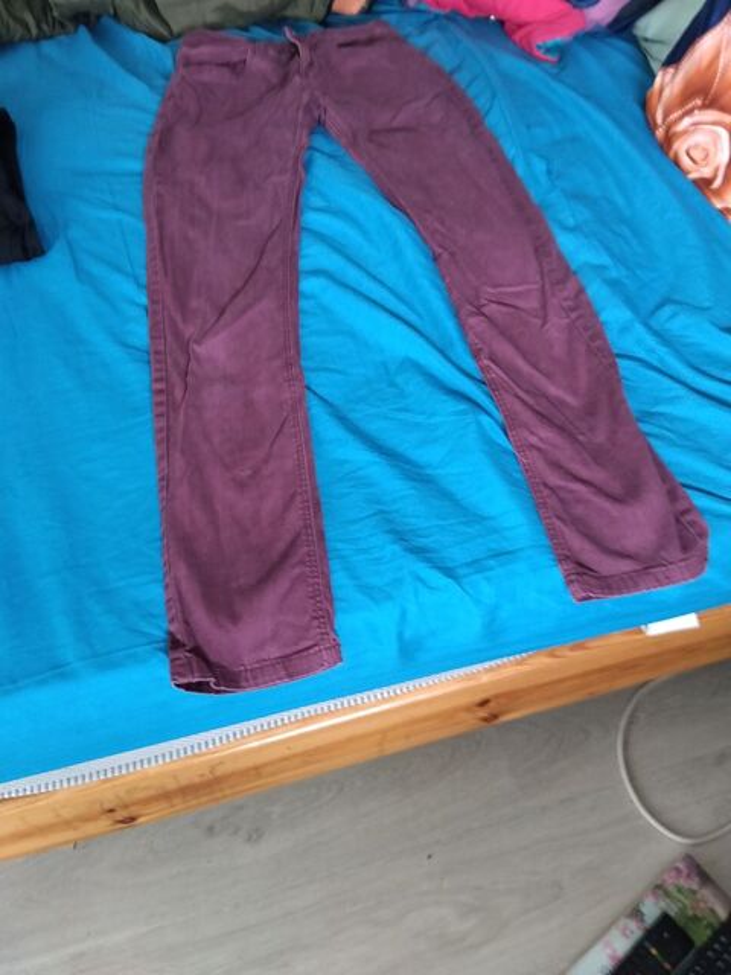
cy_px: 488
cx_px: 366
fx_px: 817
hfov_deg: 48.2
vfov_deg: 61.7
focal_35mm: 29
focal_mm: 3.96
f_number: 1.8
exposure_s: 1/25
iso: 400
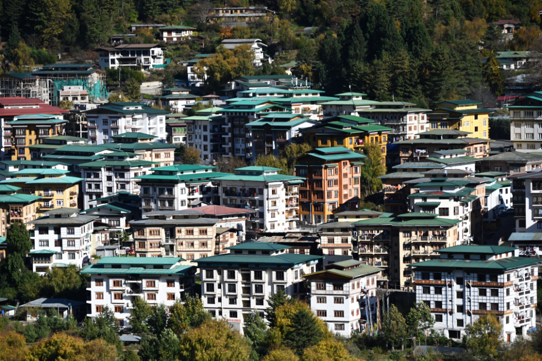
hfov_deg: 12.1
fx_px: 2558
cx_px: 271
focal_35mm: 170
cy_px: 180
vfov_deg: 8.1
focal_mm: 170
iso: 640
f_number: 6.3
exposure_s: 1/4000
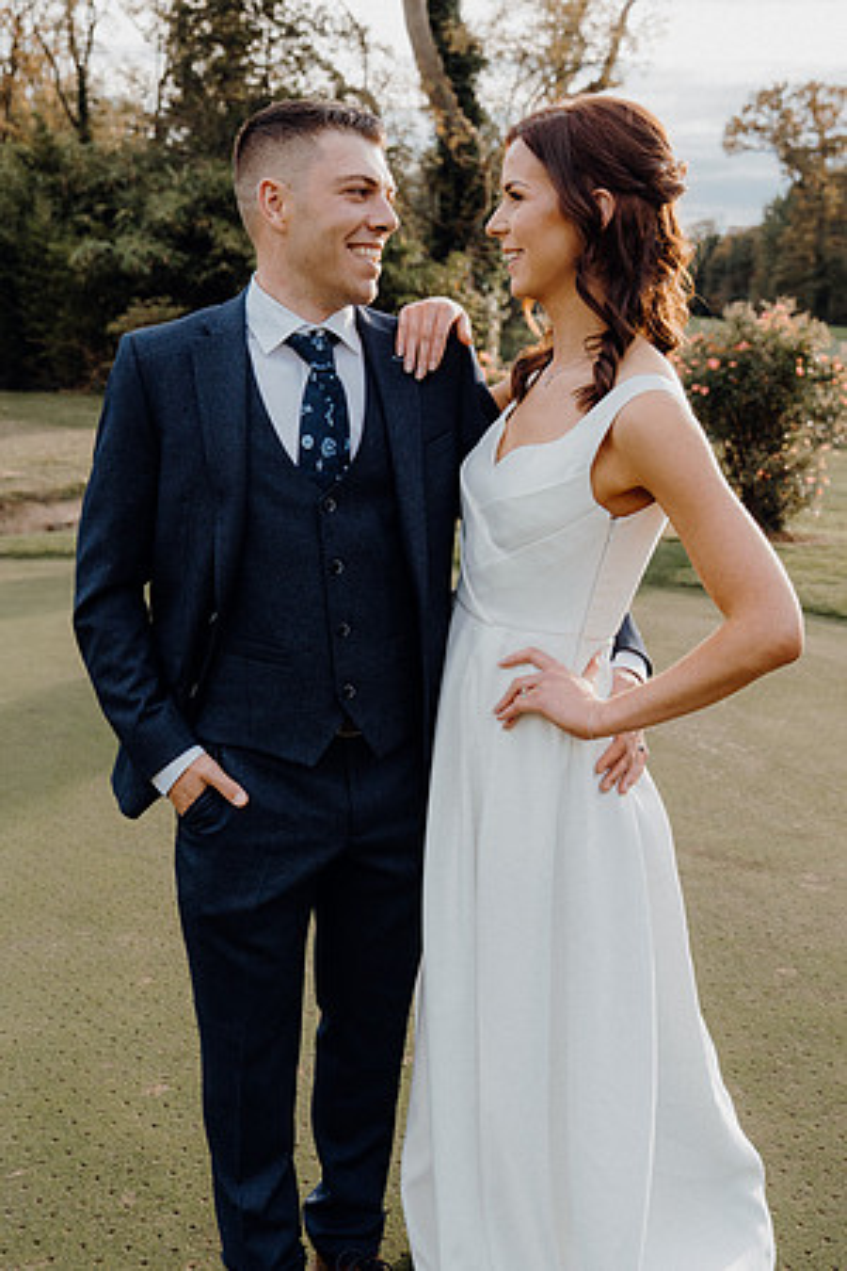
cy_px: 636
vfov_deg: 46.4
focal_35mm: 42
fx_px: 1482
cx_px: 424
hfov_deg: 31.9
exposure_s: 1/1000
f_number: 3.5
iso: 640
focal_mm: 28
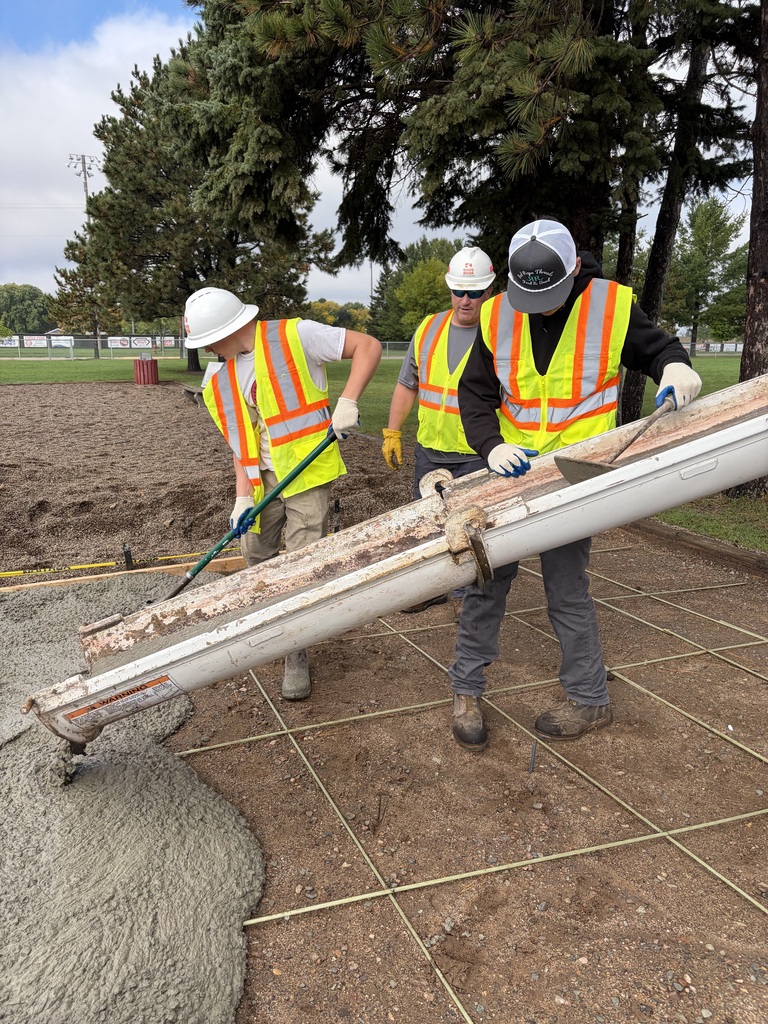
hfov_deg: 53.1
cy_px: 512
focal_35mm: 26
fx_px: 769
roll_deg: -1.4
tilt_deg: -13.4
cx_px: 384
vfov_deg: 67.3
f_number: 1.6
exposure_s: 1/1420
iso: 50
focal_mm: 5.96
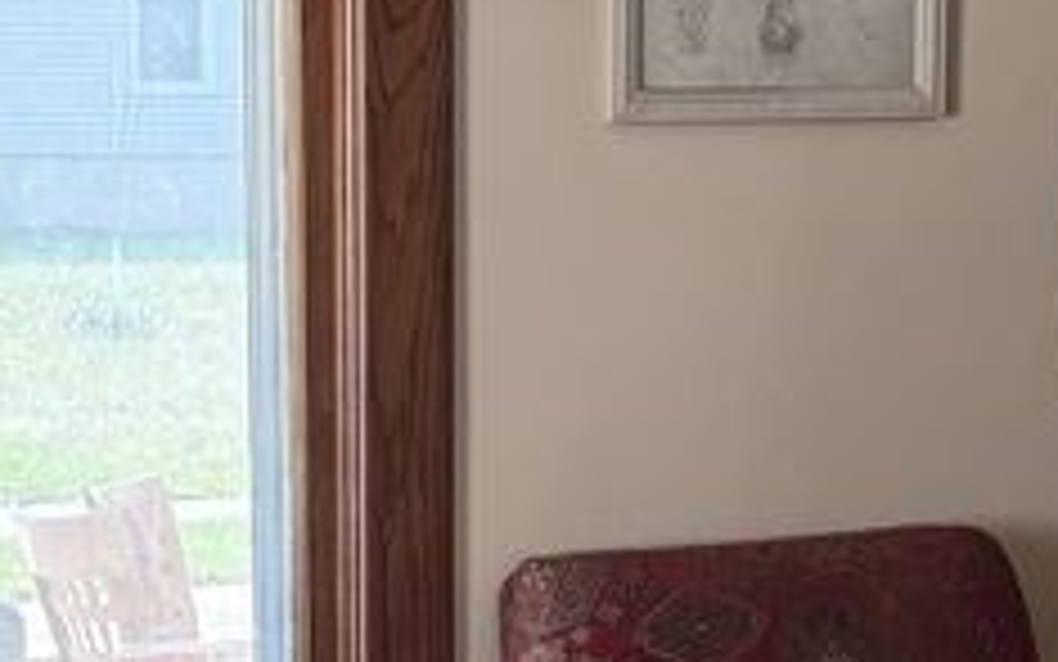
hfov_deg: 13.4
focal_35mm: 156
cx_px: 612
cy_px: 959
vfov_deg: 8.3
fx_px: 4499
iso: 200
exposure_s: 1/136
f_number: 1.78
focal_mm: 6.76
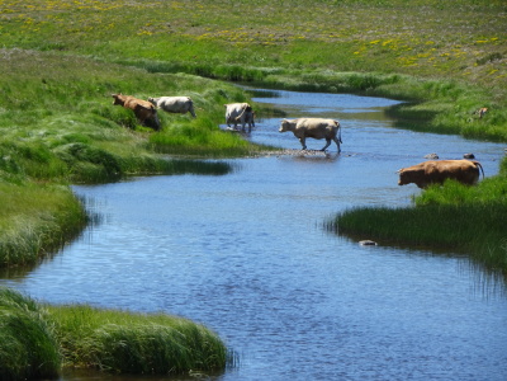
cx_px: 254
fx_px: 3208
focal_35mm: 219
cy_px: 190
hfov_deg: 9.0
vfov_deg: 6.8
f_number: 6.3
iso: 80
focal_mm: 37.35
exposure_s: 1/250
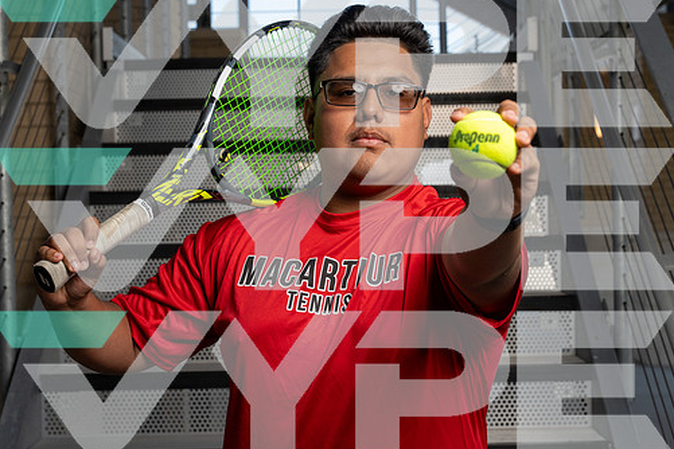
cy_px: 220
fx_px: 1516
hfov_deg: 25.1
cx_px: 334
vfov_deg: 16.9
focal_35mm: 81
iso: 200
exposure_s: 1/250
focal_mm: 70
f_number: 8
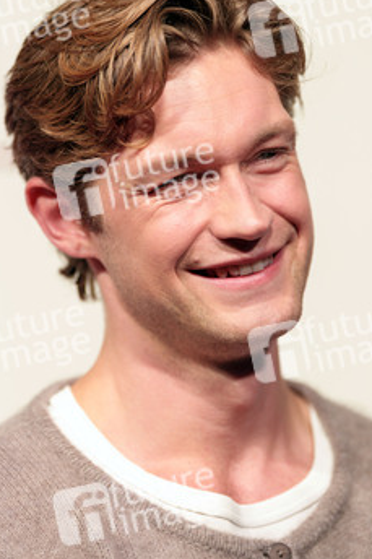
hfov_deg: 8.7
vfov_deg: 13.1
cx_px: 184
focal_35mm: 157
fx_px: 2436
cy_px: 263
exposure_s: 1/250
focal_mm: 135
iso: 320
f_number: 2.8
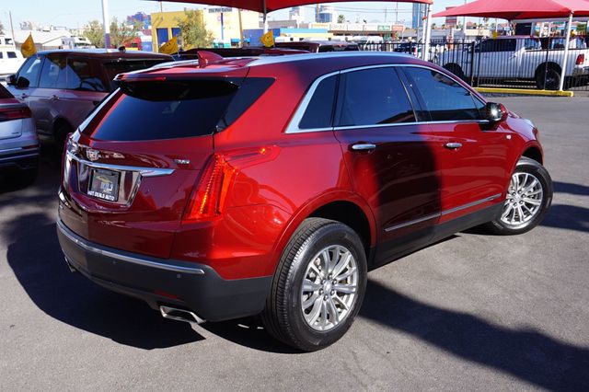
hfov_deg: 55.1
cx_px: 294
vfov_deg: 38.3
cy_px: 196
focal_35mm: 34
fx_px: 564
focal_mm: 23
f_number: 11
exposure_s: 1/80
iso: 100
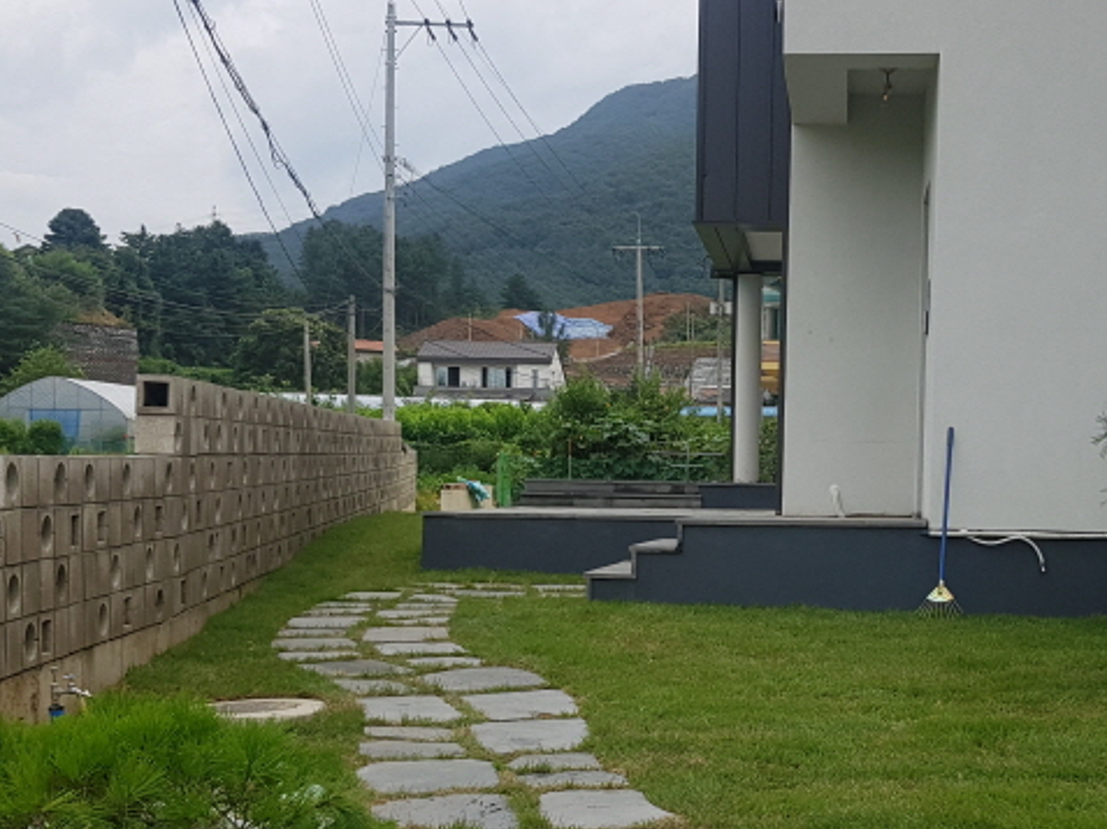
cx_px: 777
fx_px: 1758
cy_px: 536
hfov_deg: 34.5
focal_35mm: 55
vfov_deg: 26.4
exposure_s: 1/916
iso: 40
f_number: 1.7
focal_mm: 4.2
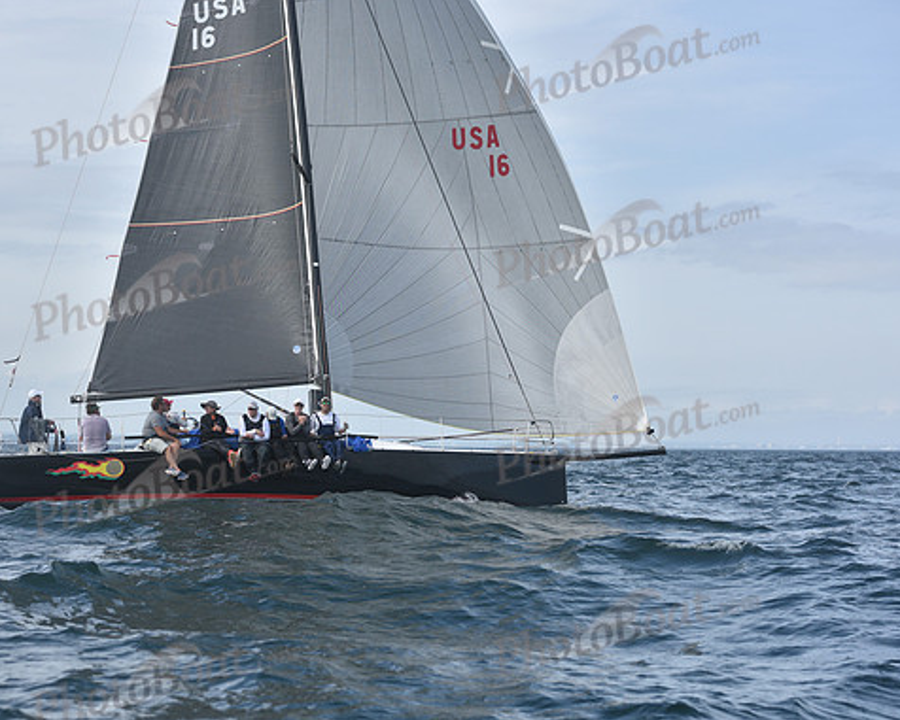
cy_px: 364
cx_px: 397
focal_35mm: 80
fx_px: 2131
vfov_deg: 19.2
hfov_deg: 23.8
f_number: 5.6
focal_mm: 70
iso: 200
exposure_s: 1/1250
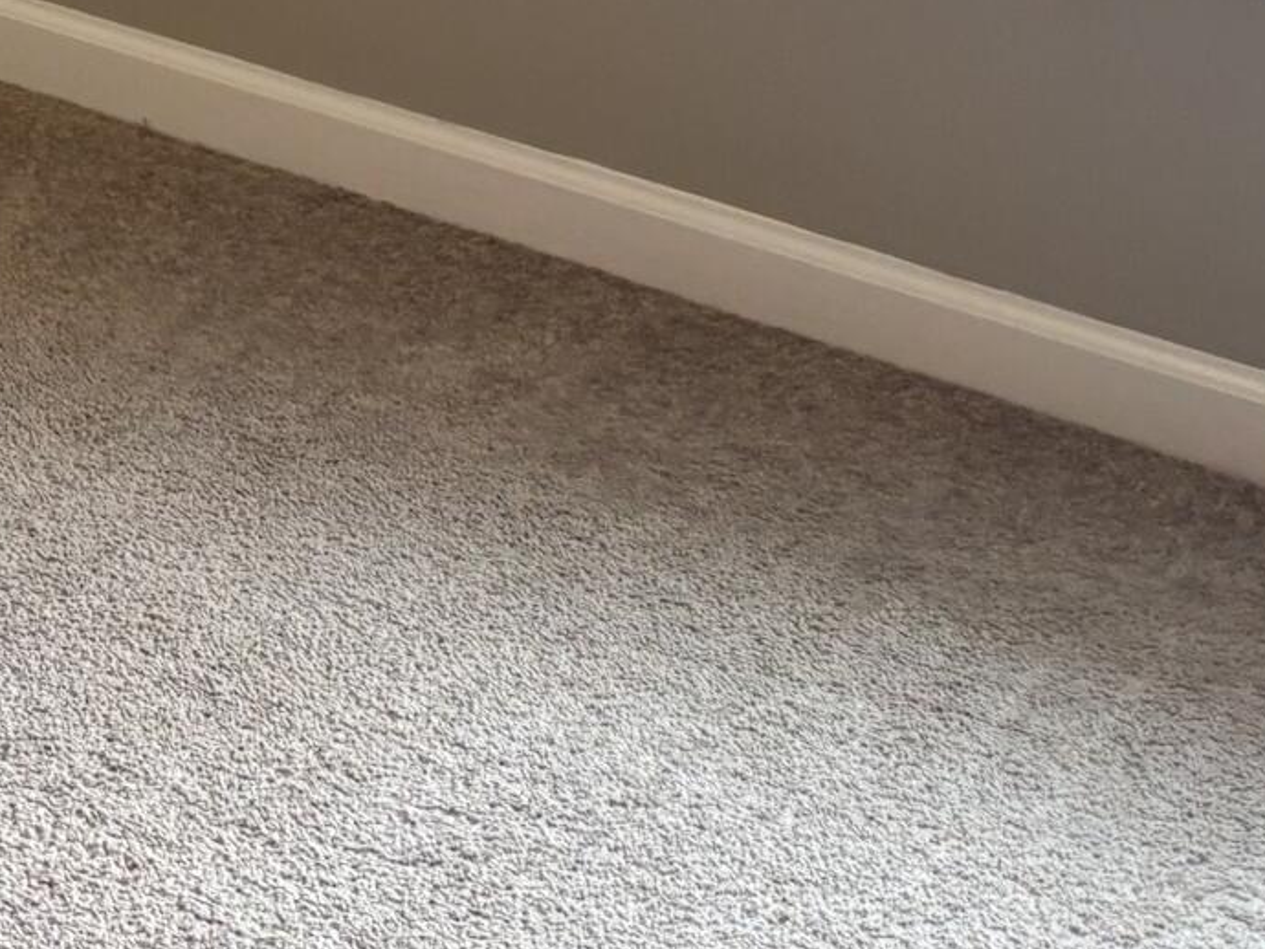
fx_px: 4131
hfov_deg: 15.4
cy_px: -1085
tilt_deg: -5.5
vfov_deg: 11.5
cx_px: -887
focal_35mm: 113
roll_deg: +1.0
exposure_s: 1/60
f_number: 1.6
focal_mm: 5.96
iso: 80
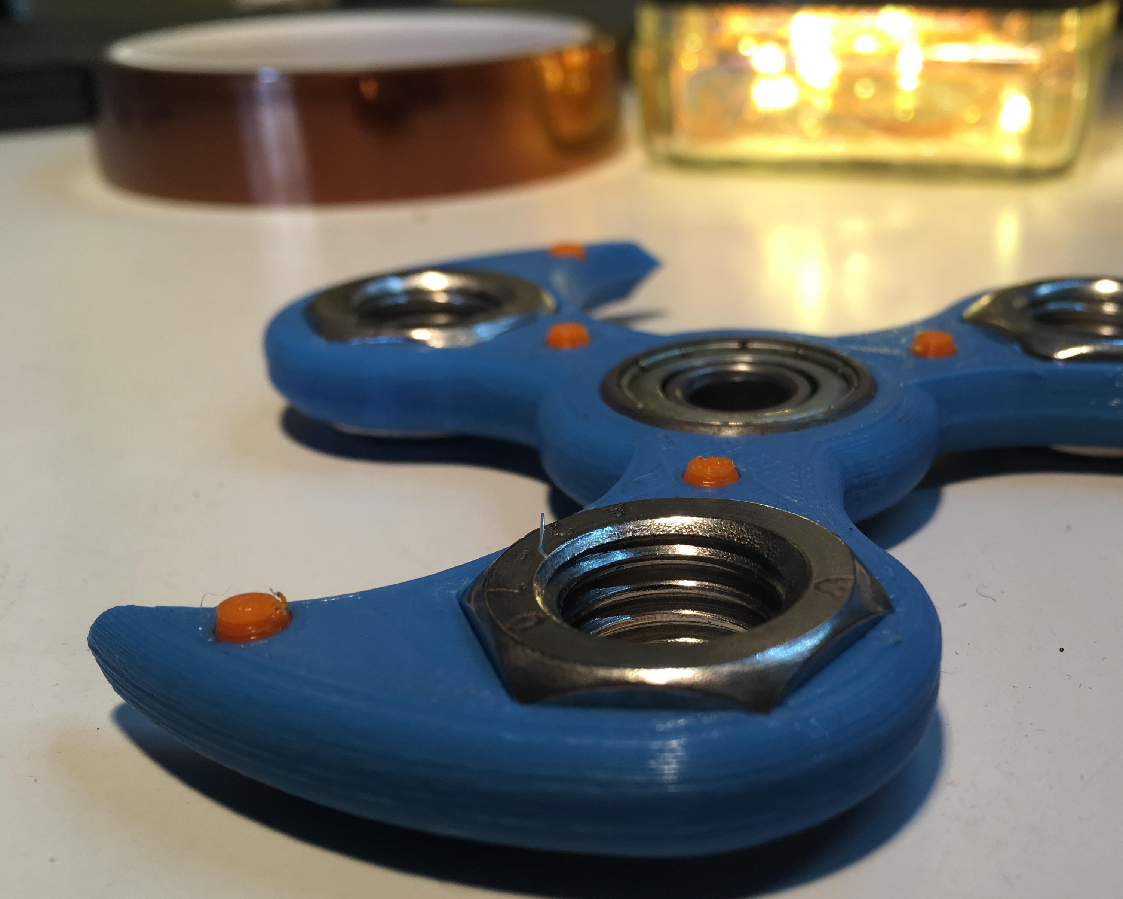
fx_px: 1263
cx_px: 749
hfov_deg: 47.2
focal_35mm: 38
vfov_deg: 39.1
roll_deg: +0.4
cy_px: 484
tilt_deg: -25.7
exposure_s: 1/50
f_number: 2.2
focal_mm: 4.15
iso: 25
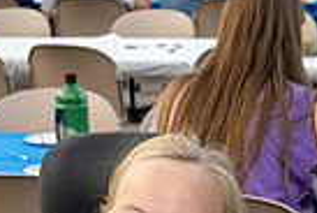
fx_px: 1412
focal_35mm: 160
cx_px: 183
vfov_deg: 8.4
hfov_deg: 12.8
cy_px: 348
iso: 400
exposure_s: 1/200
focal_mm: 32
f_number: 6.3
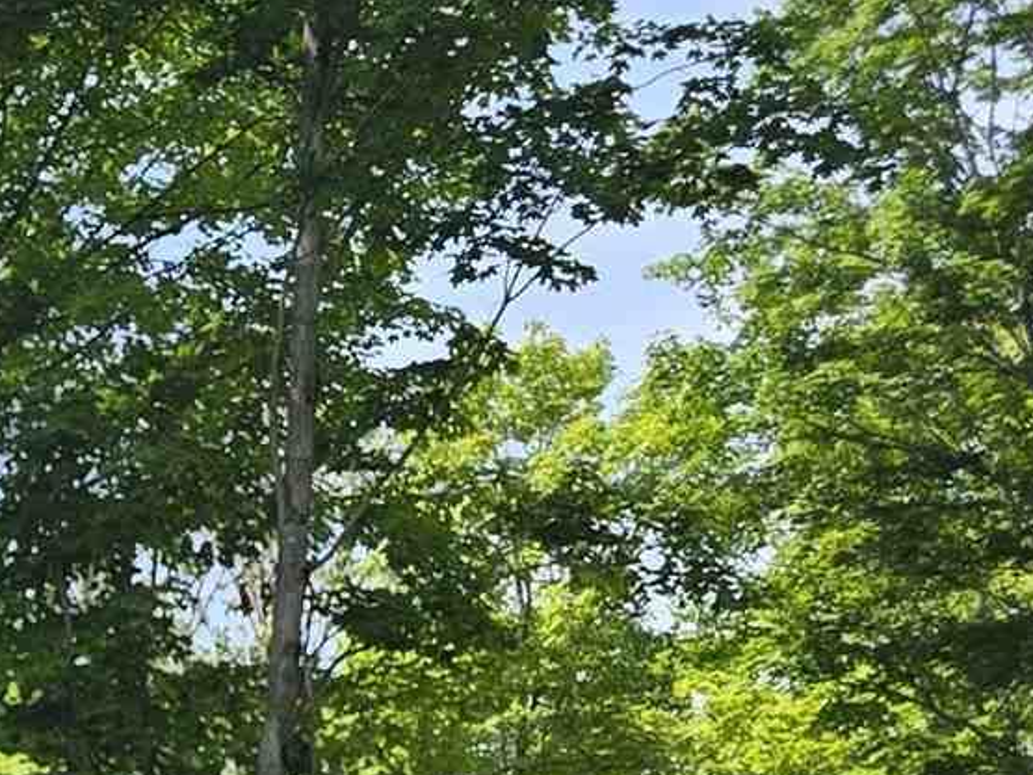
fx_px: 3790
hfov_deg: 12.0
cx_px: -1559
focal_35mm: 127
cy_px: 1544
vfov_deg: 10.7
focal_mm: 6.3
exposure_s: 1/539
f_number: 1.7
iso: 12
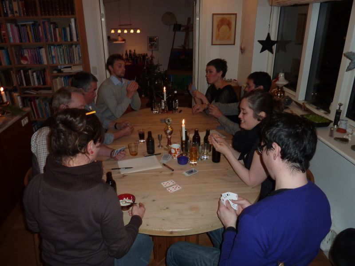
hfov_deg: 69.4
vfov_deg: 54.9
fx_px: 256
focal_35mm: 25
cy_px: 133
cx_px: 178
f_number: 3.3
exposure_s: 1/30
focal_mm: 4.1
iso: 100
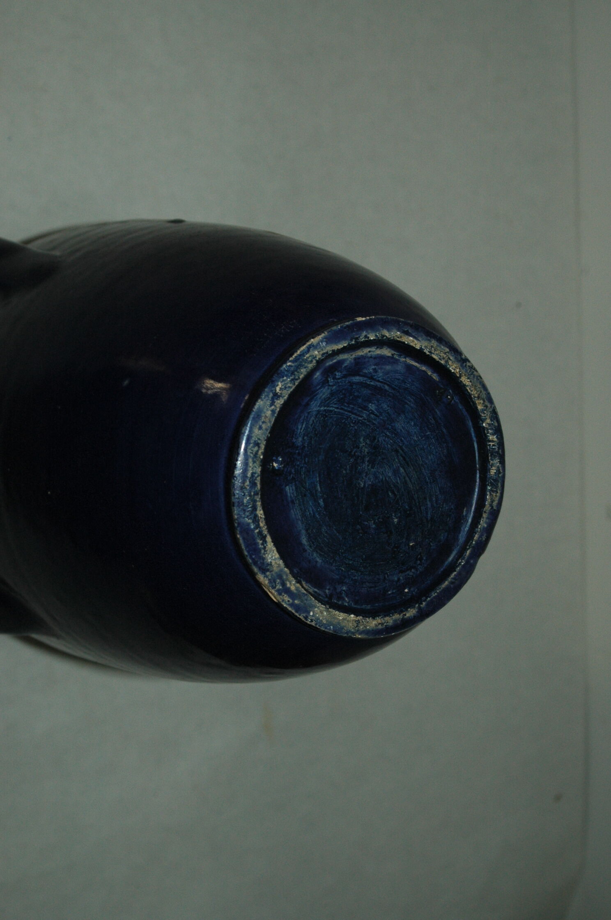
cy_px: 460
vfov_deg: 35.1
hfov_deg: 23.7
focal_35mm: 57
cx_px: 306
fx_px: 1455
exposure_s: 1/125
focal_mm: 38
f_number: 7.1
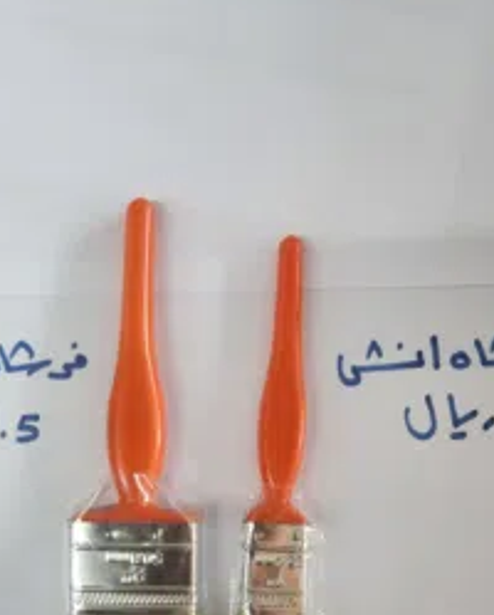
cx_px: 203
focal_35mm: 36
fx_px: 656
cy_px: 459
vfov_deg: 48.3
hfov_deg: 41.1
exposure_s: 1/120
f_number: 1.8
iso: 160
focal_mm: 5.4
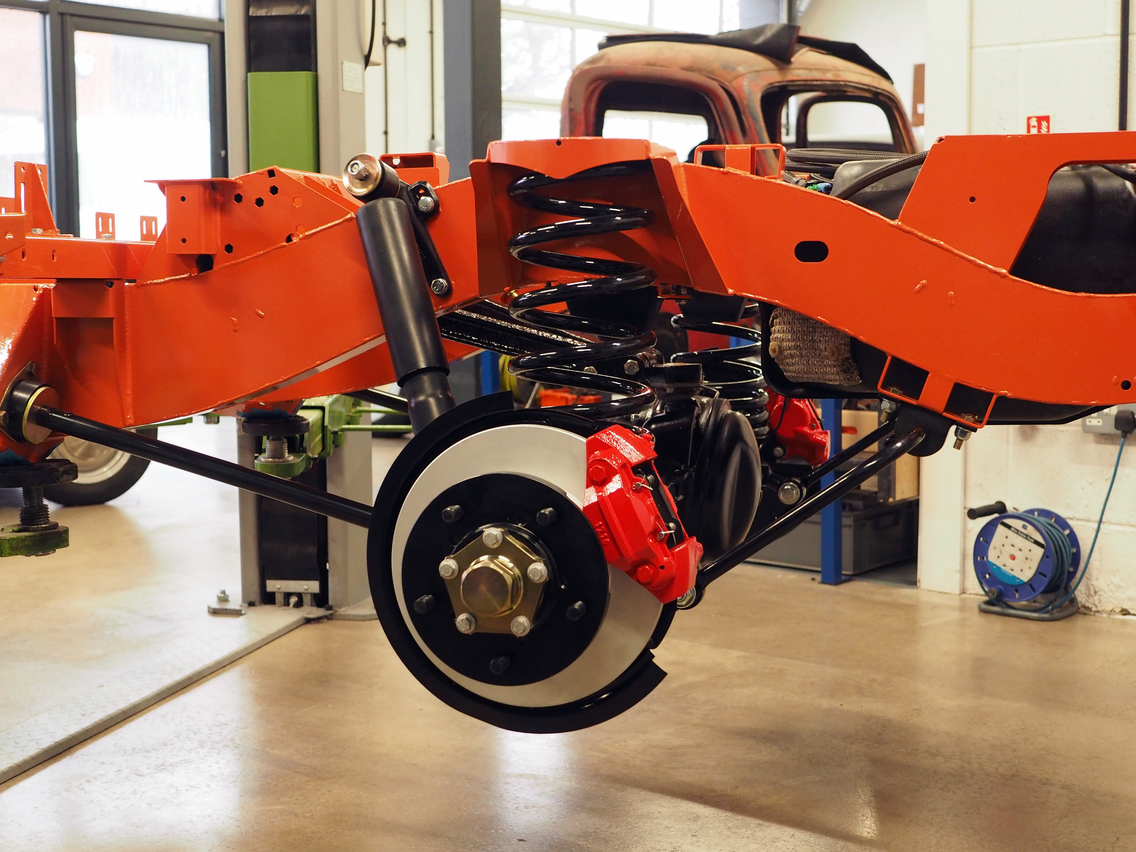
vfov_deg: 29.1
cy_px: 426
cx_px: 568
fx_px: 1641
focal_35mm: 50
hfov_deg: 38.2
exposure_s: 1/60
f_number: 4
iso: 1600
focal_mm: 25
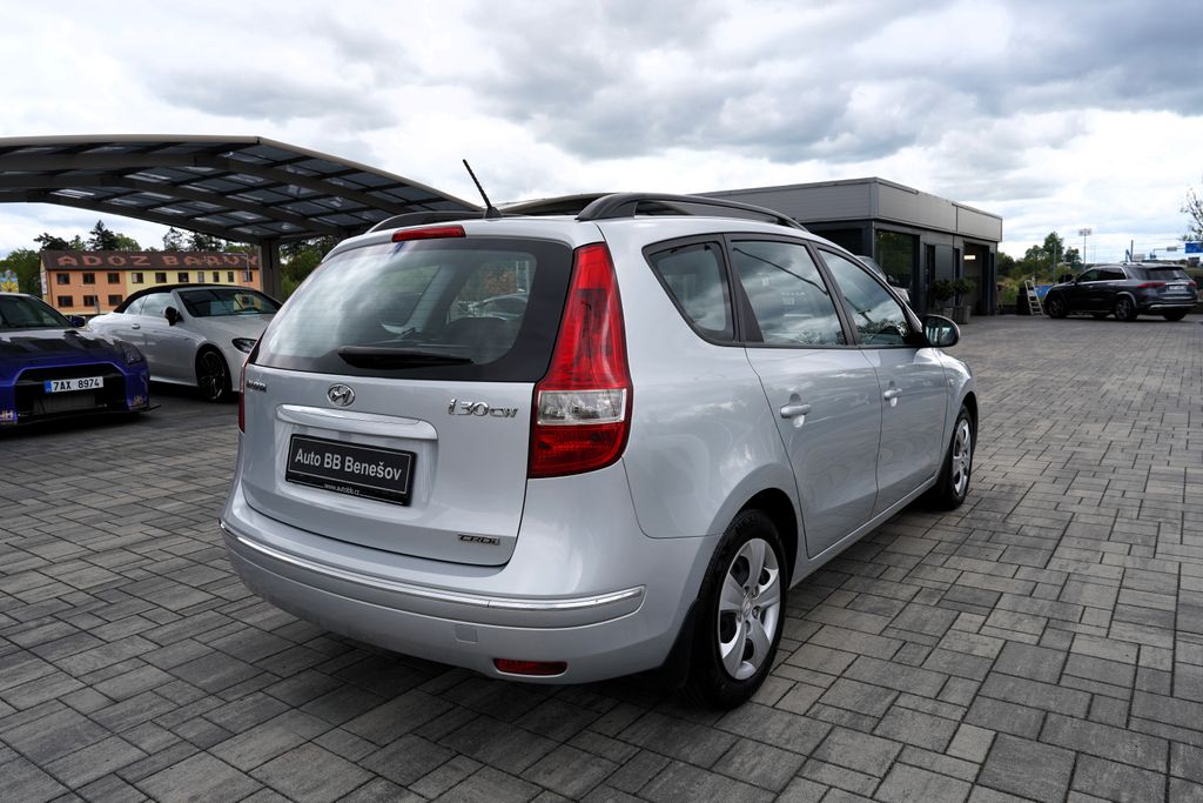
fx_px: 835
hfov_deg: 71.5
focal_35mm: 25
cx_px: 602
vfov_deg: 51.3
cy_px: 402
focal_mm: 25
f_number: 7.1
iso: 100
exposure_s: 1/200
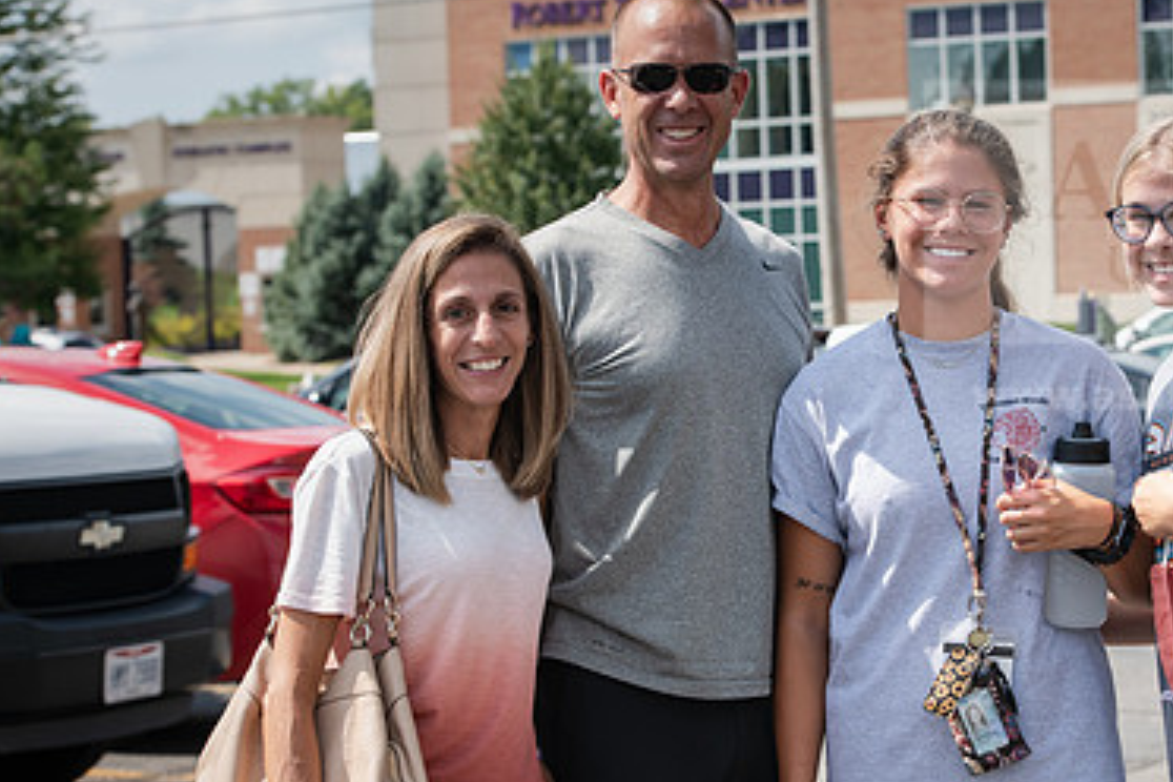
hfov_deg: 17.4
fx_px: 3812
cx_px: 829
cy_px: 462
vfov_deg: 11.7
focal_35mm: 117
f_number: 6.3
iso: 250
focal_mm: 75
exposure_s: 1/640
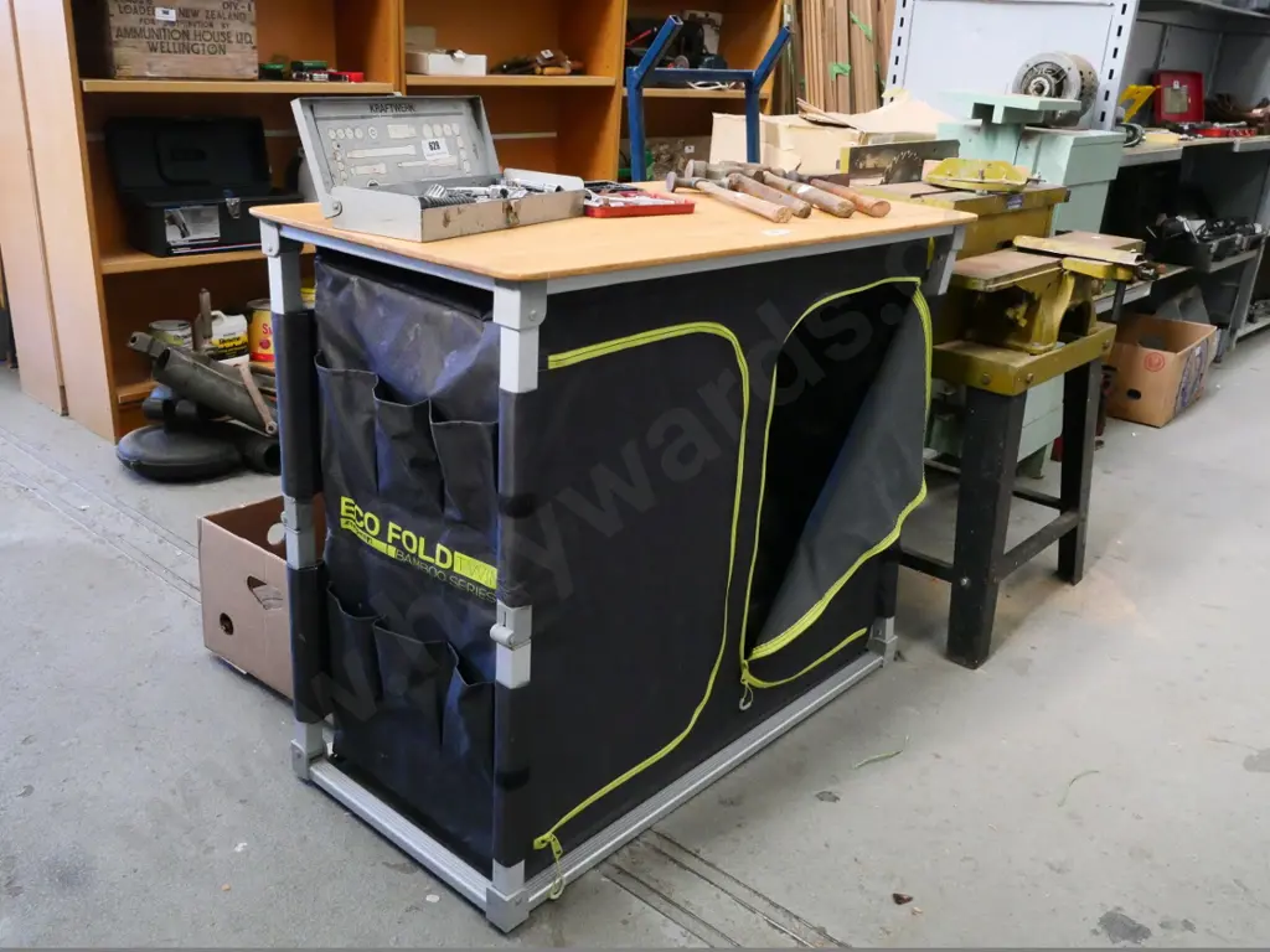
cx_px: 635
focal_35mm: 30
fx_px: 1101
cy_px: 476
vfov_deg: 46.8
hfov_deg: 60.0
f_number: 5.6
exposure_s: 1/250
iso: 6400
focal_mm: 15
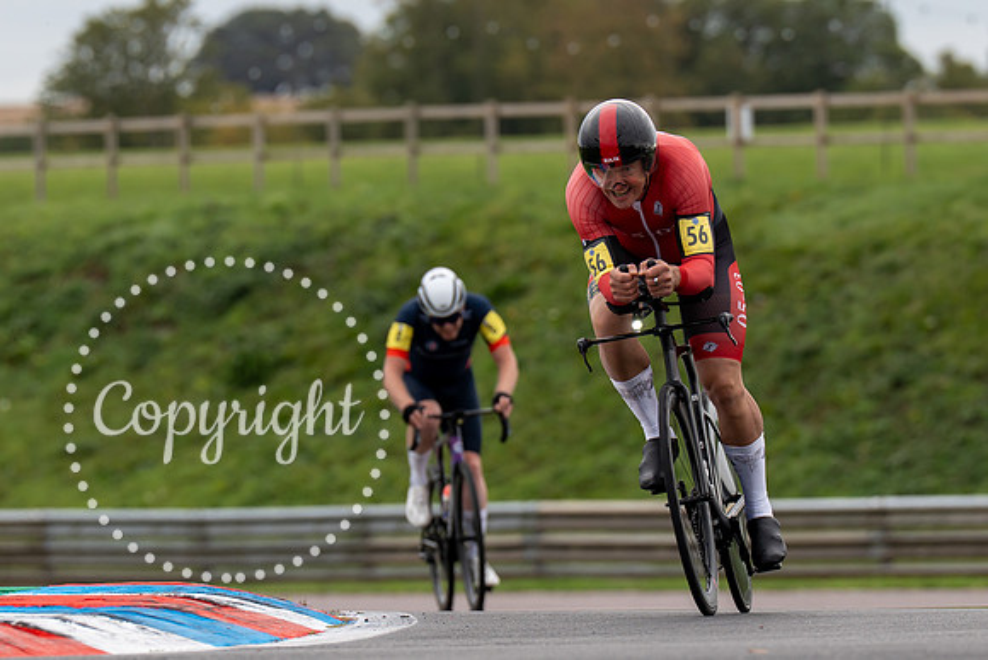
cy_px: 403
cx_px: 641
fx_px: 11101
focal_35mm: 404
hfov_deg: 5.1
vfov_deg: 3.4
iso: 200
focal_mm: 200
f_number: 4
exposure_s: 1/800
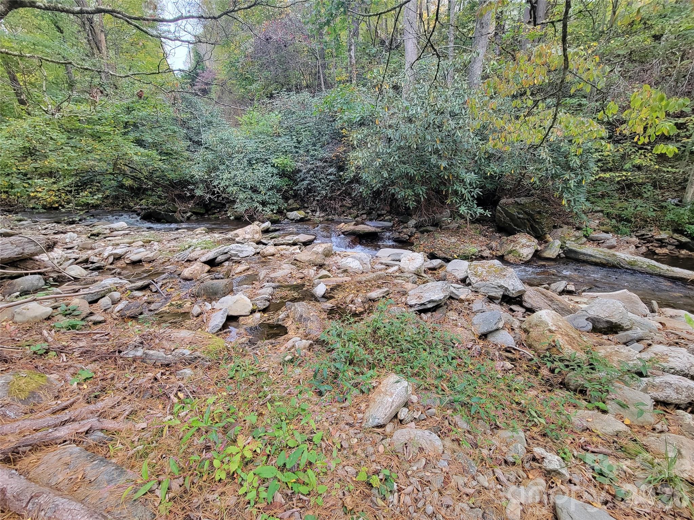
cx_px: 347
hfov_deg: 106.2
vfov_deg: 89.9
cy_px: 260
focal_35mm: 13
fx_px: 261
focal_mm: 2.2
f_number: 2.2
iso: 125
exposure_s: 1/60
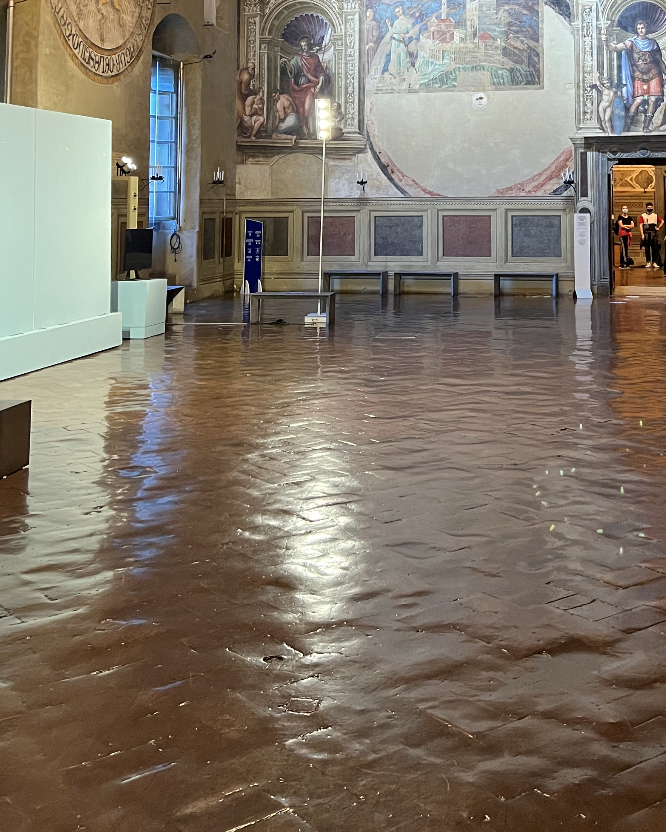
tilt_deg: +4.8
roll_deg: +0.4
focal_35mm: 46
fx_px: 1134
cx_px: 494
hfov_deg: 32.2
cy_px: 101
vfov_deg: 37.9
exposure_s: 1/50
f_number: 1.5
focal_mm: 5.7
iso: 500
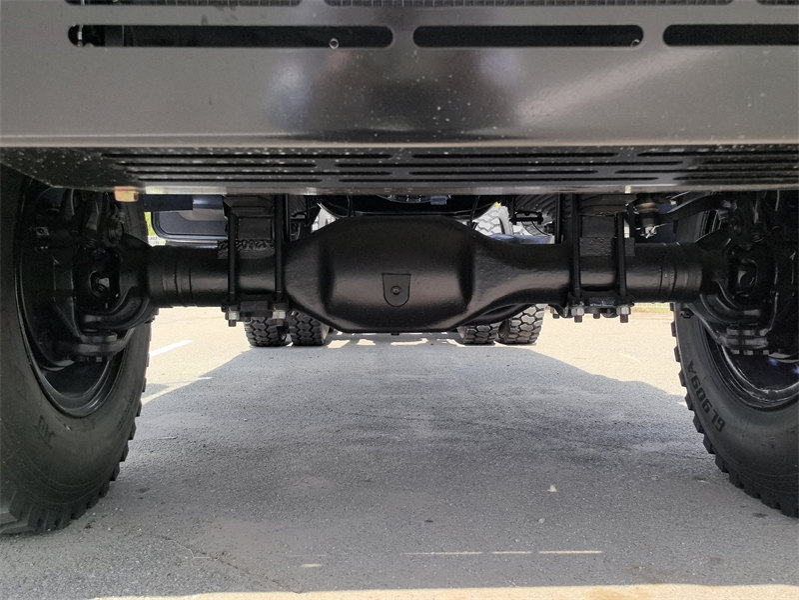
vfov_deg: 45.4
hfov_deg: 58.4
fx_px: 716
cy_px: 300
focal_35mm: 31
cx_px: 400
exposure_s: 1/1280
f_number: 2
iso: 50
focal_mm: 5.75
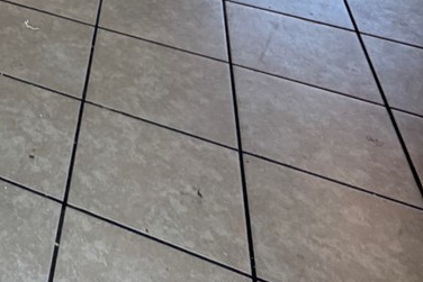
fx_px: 729
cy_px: -383
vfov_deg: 14.7
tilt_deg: -3.1
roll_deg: -0.4
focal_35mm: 62
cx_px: -192
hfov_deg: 25.4
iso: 250
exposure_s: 1/120
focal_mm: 2.22
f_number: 2.2
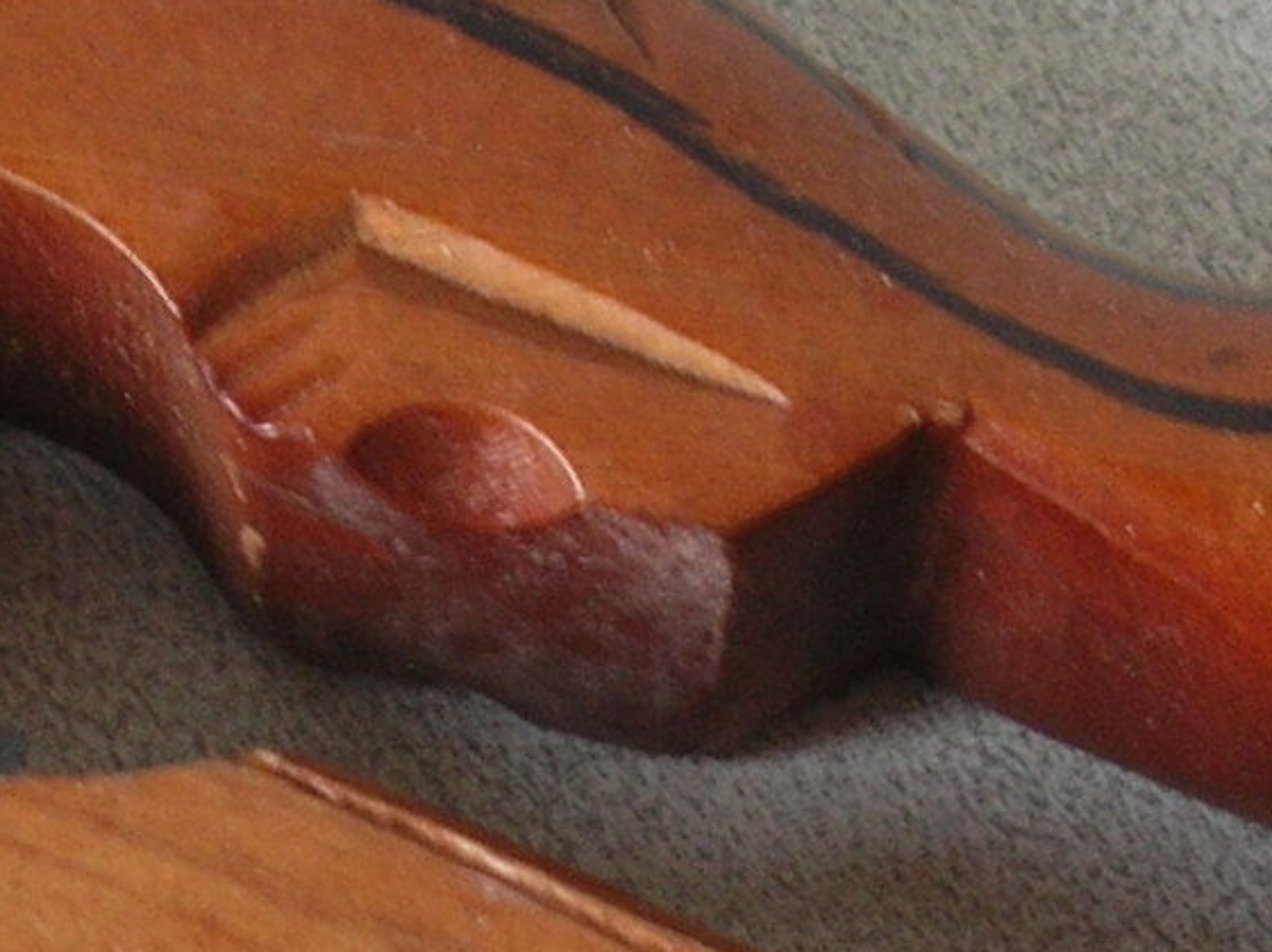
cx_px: 740
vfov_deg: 10.3
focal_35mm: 143
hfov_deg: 13.8
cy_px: 847
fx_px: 5250
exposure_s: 1/8.7
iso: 50
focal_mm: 5.8
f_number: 2.8
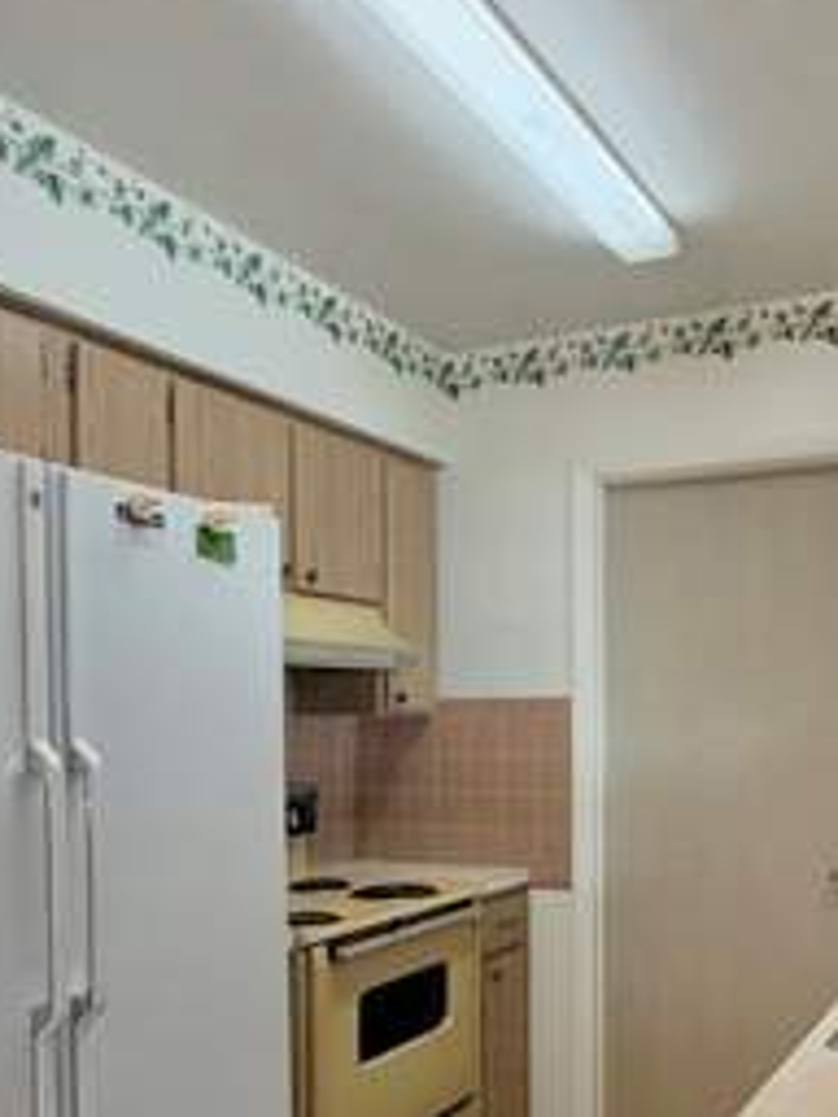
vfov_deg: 51.7
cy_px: 737
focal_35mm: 35
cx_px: 598
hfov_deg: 39.9
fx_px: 1130
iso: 250
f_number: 2.2
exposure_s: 1/120
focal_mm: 2.22
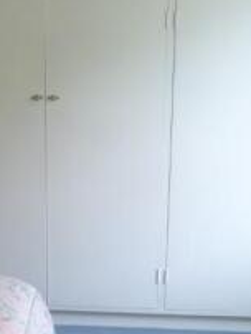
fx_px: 695
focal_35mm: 72
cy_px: 275
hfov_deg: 20.3
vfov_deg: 26.4
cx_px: 57
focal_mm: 4.5
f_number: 4
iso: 400
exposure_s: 1/25
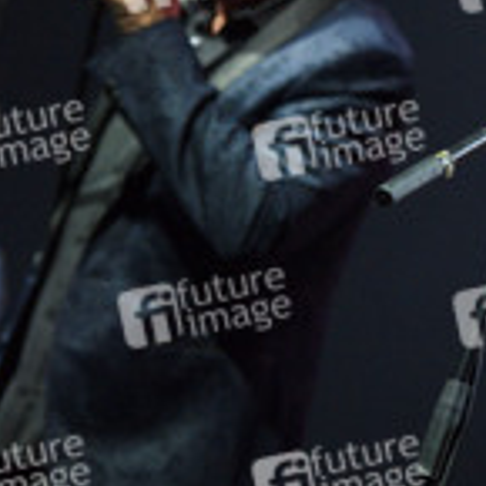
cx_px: 583
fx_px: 4384
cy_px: 57
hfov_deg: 6.3
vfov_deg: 6.3
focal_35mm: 276
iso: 3200
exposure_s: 1/125
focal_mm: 105
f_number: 2.8
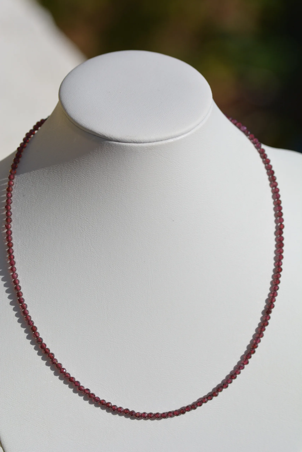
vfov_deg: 13.0
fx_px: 1981
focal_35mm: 158
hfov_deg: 8.7
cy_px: 226
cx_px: 151
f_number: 5.6
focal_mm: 105
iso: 400
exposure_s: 1/4000
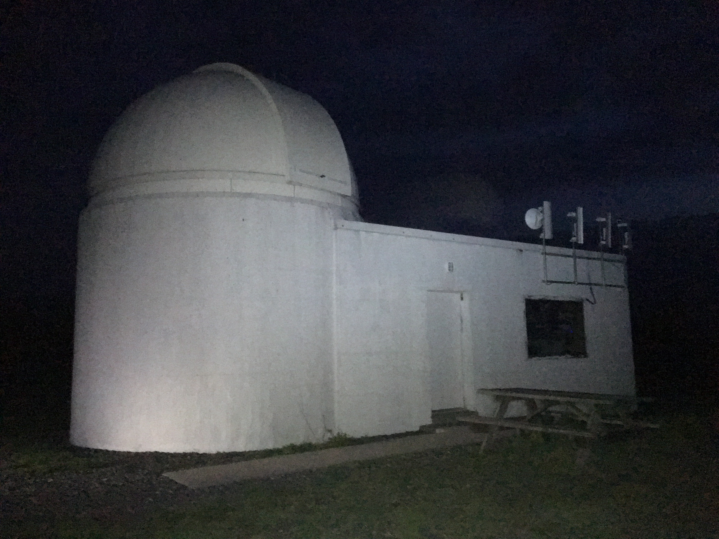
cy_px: 270
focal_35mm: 29
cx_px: 360
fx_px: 602
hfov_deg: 61.7
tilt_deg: +6.0
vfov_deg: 48.2
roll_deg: +1.0
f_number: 2.2
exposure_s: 1/16
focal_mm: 4.15
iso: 1600
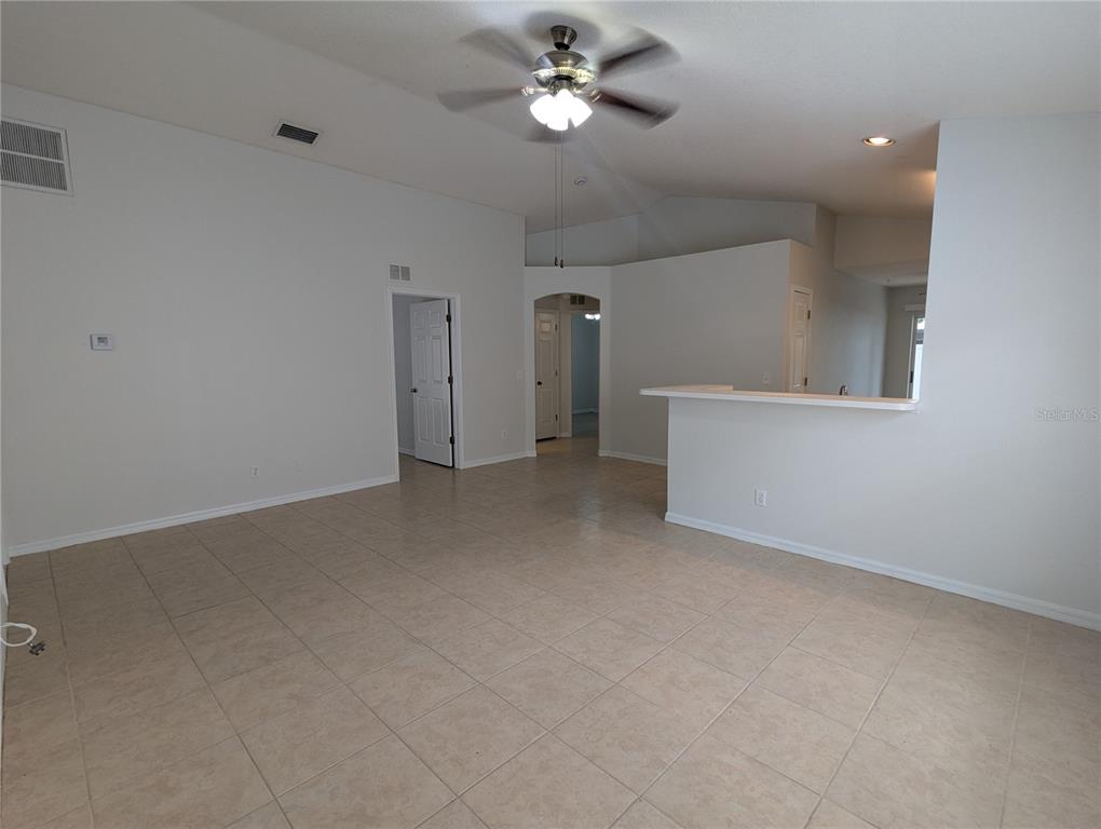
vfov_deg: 78.2
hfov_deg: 94.4
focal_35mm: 16
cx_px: 550
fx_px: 510
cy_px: 414
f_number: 2.2
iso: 51
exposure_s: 1/40
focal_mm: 2.35
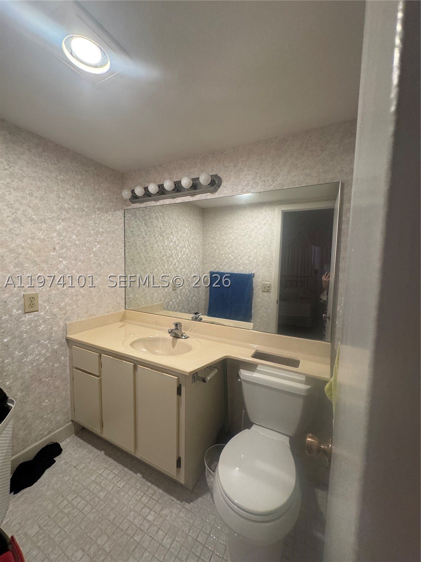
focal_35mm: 14
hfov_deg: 85.7
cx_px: 210
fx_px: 227
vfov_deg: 102.1
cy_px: 281
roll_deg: -0.4
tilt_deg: -4.9
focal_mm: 2.22
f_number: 2.2
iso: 320
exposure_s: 1/60
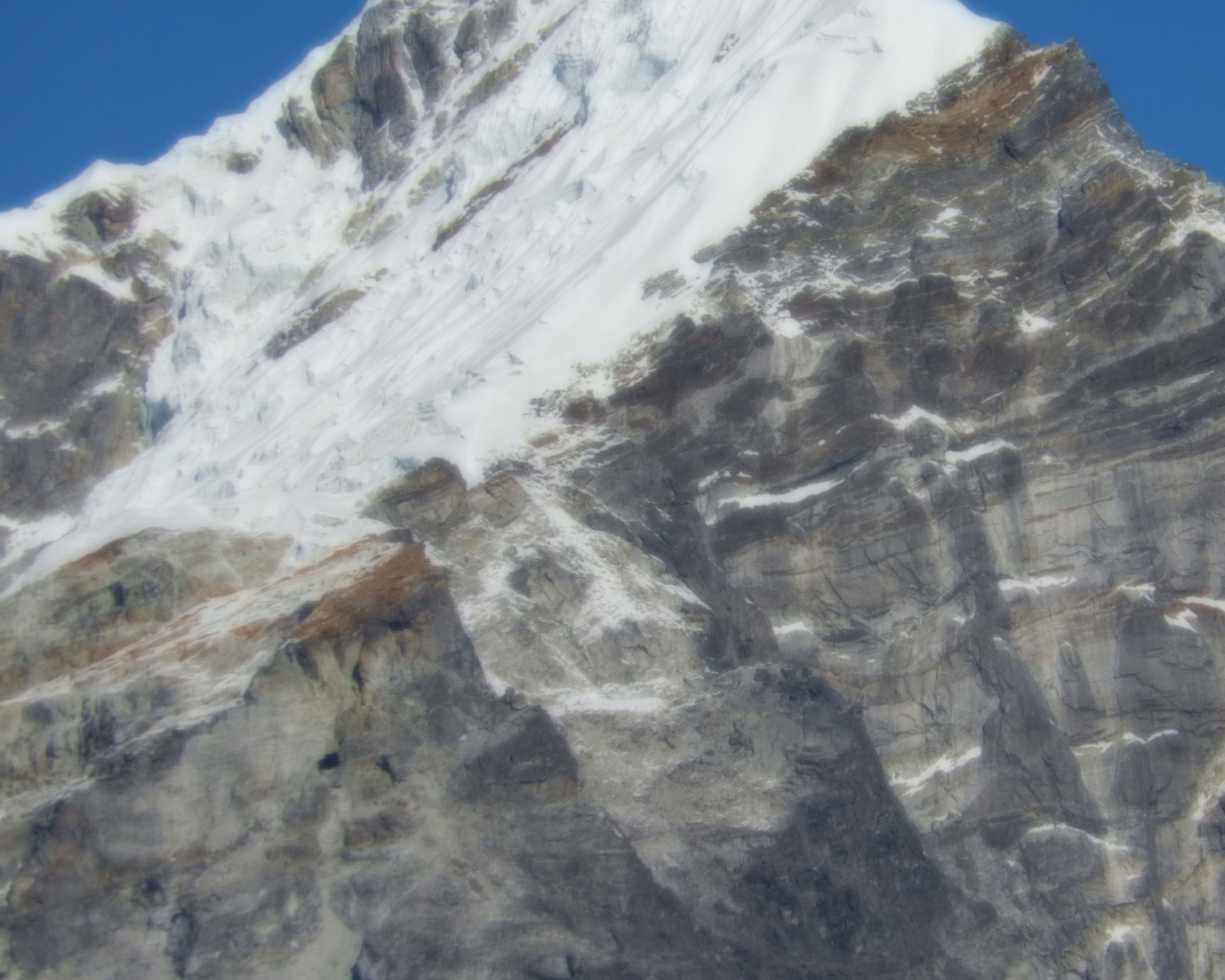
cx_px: 886
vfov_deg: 3.2
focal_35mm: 486
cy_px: 533
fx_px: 17621
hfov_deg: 4.0
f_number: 5.9
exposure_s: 1/1250
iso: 125
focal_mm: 47.8
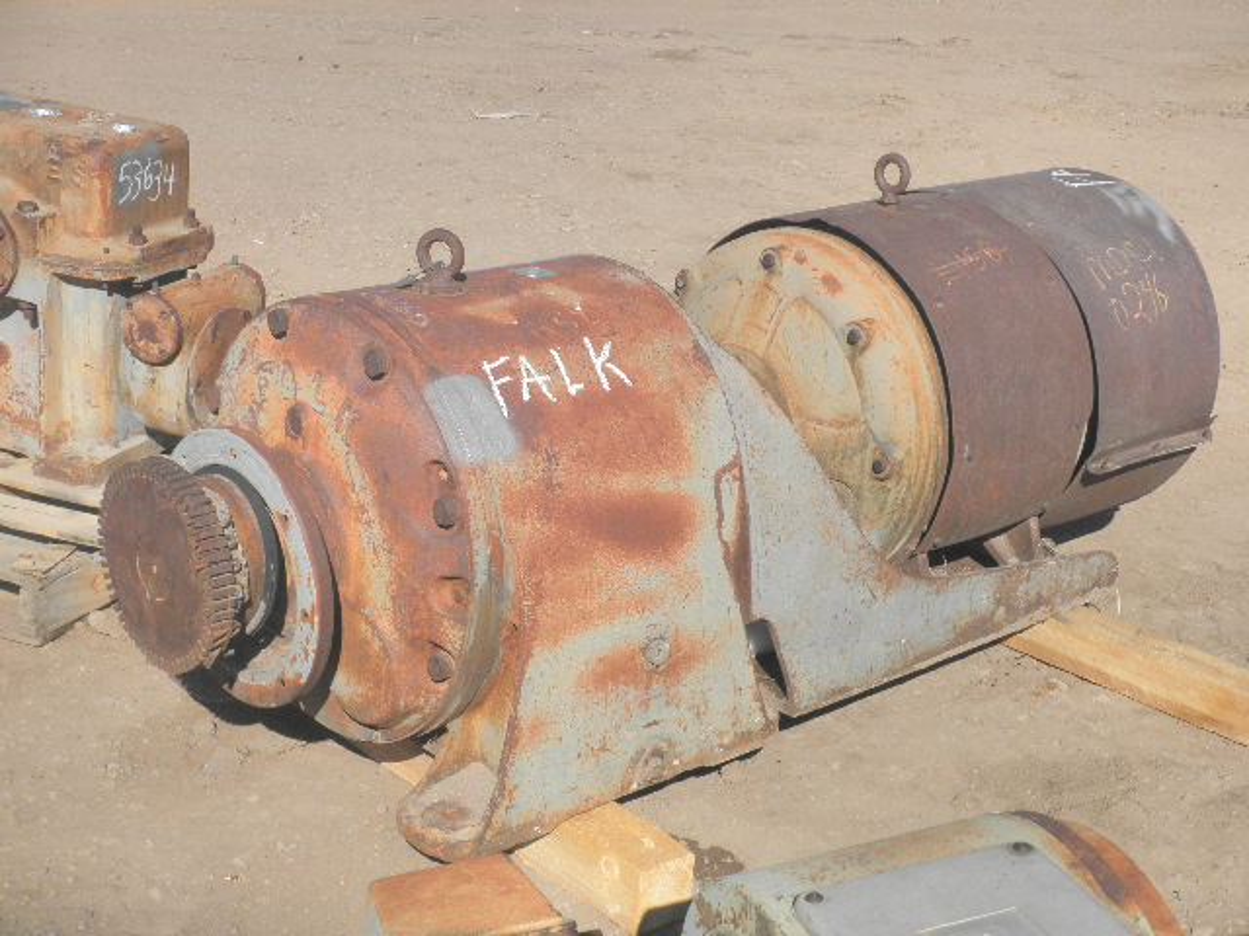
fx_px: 2129
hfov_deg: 32.7
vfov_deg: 24.8
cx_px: 624
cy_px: 468
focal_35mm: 59
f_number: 10.7
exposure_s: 1/125
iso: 64
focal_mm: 10.5
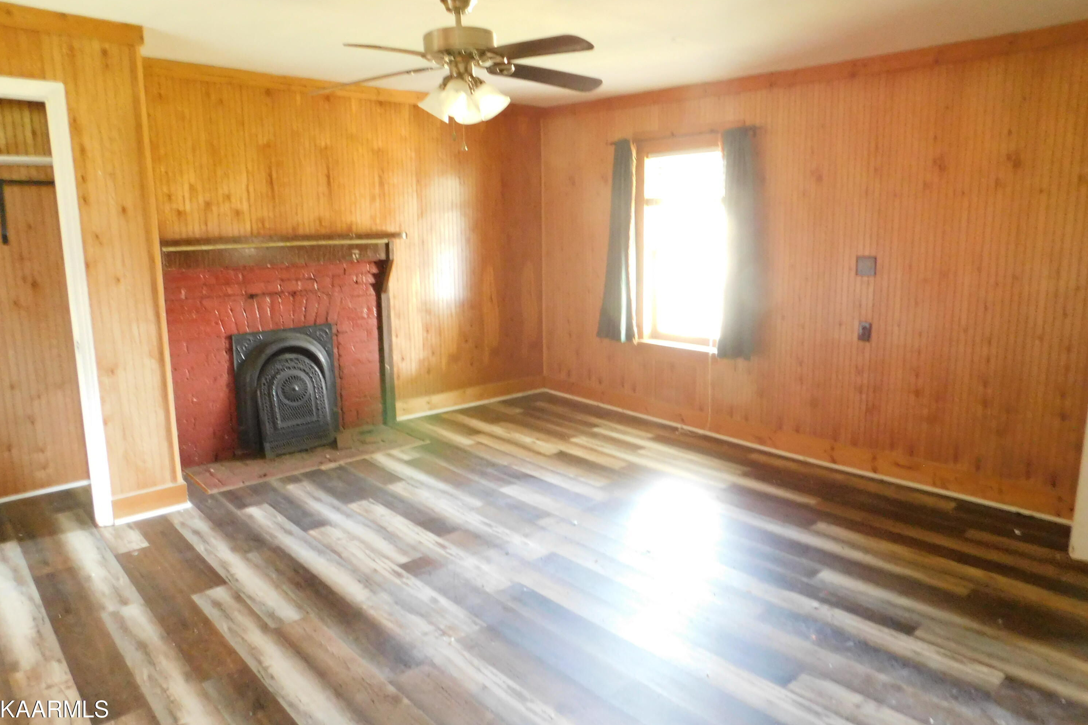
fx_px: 725
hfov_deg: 73.7
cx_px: 543
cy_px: 338
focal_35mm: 24
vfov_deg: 53.1
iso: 800
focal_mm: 4
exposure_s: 1/4
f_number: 3
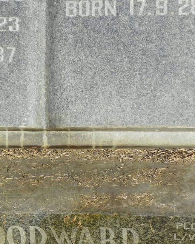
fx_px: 981
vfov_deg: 14.1
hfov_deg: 11.3
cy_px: 94
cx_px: 59
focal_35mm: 136
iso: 64
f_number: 5.6
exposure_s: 1/125
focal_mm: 13.4
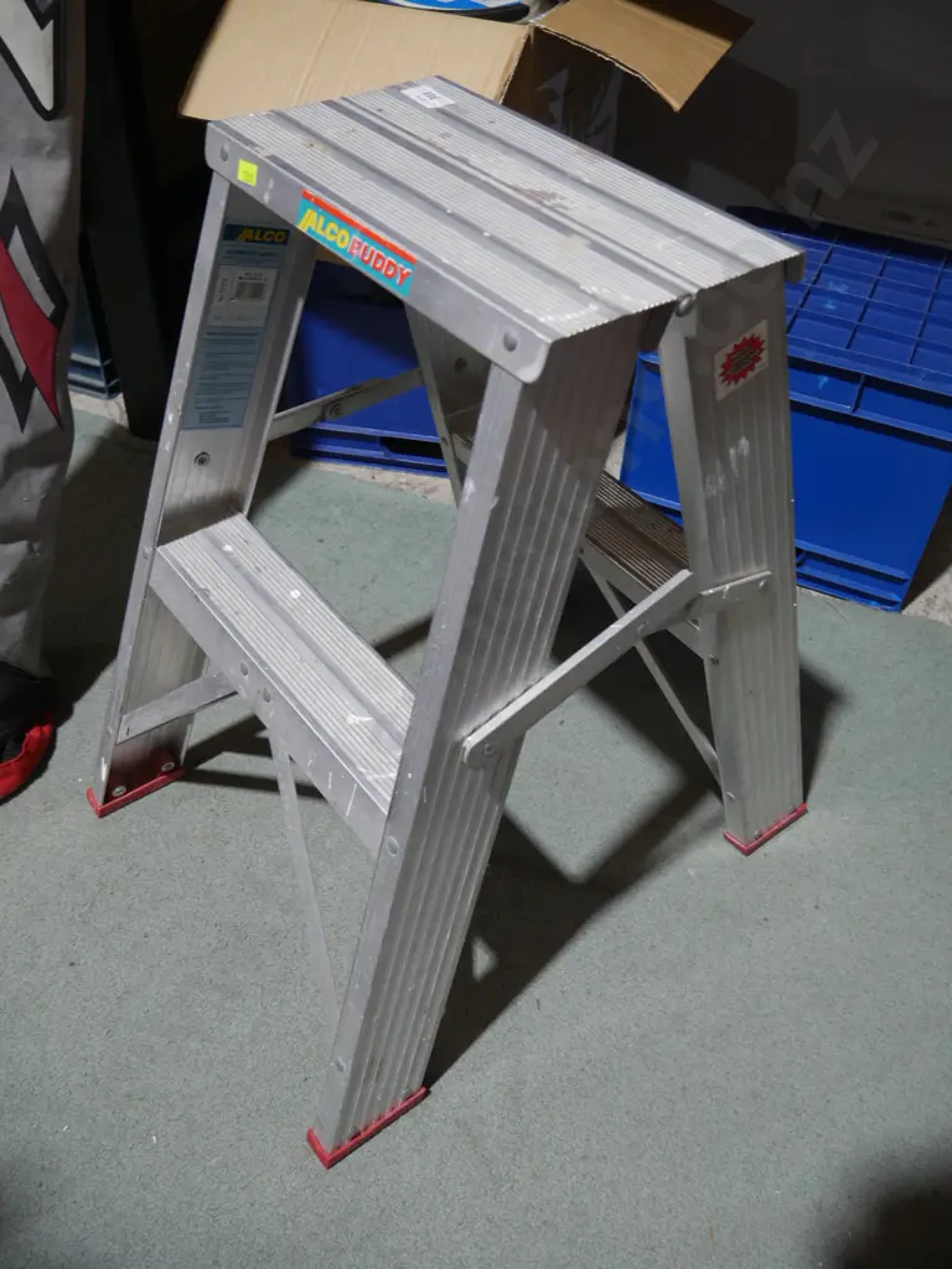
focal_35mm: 28
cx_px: 476
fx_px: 1027
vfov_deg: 63.4
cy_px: 634
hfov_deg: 49.7
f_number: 3.5
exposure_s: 1/60
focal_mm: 14
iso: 400
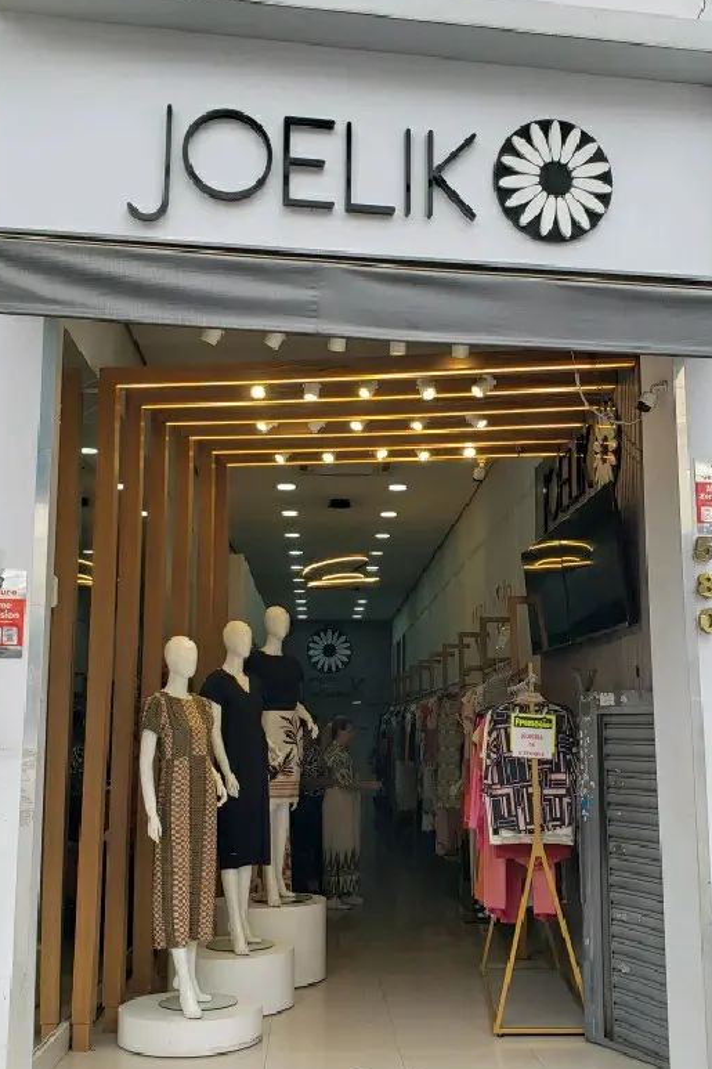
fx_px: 831
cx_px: 377
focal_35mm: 28
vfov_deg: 65.5
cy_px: 535
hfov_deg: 46.4
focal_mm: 4.3
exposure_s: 1/385
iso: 50
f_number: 2.4
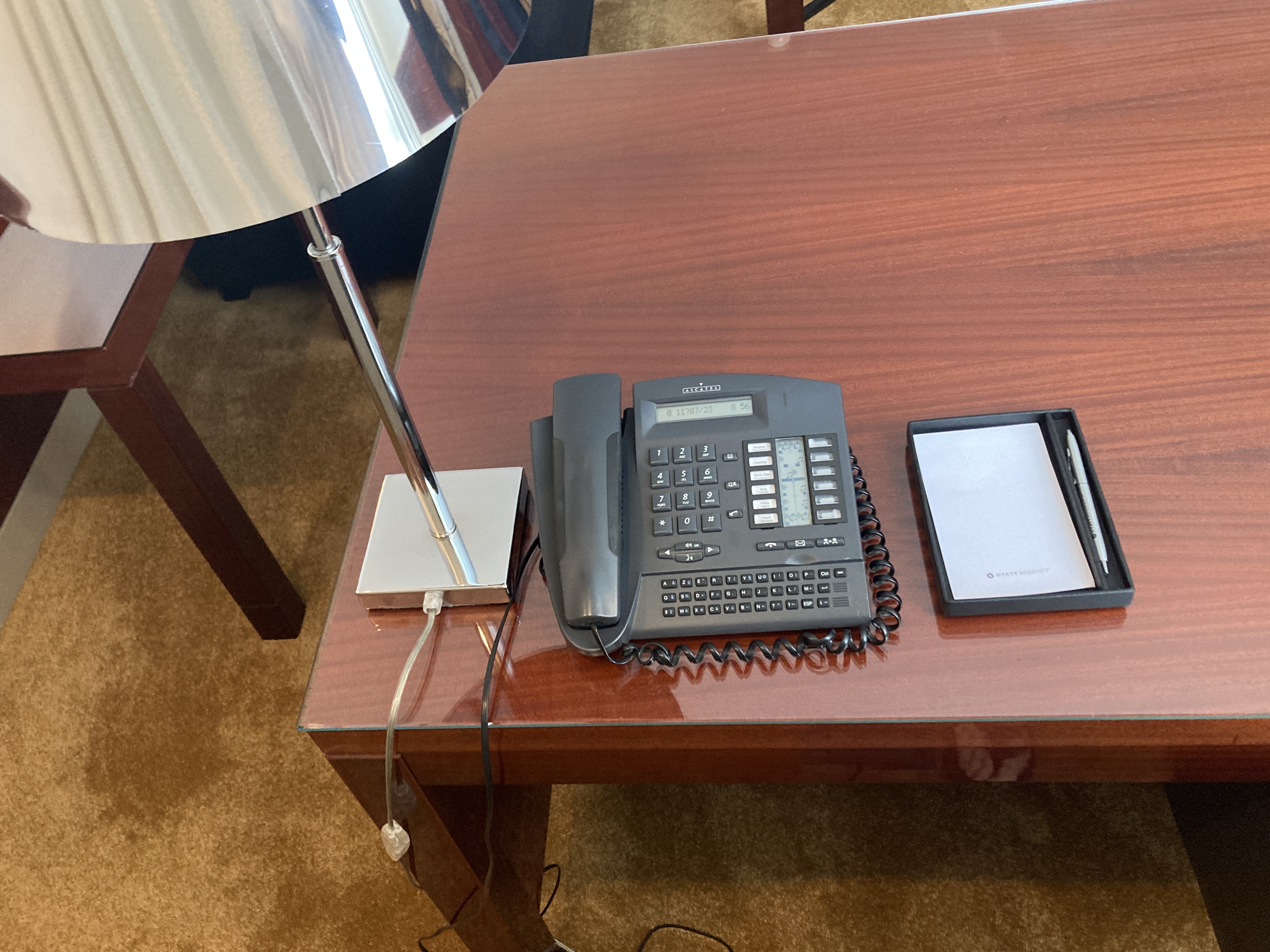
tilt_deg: -47.9
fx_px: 1101
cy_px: 447
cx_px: 613
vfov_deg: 46.8
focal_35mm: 30
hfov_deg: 60.0
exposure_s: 1/40
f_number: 1.8
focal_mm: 3.99
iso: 400
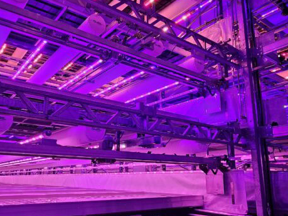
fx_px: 241
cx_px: 146
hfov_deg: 61.7
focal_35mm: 29
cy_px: 104
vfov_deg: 48.2
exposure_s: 1/100
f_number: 2.2
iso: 64
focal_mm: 2.2
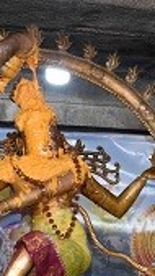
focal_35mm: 178
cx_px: 228
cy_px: 222
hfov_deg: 6.7
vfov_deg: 12.0
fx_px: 1301
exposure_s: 1/125
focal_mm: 32
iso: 1000
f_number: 6.3
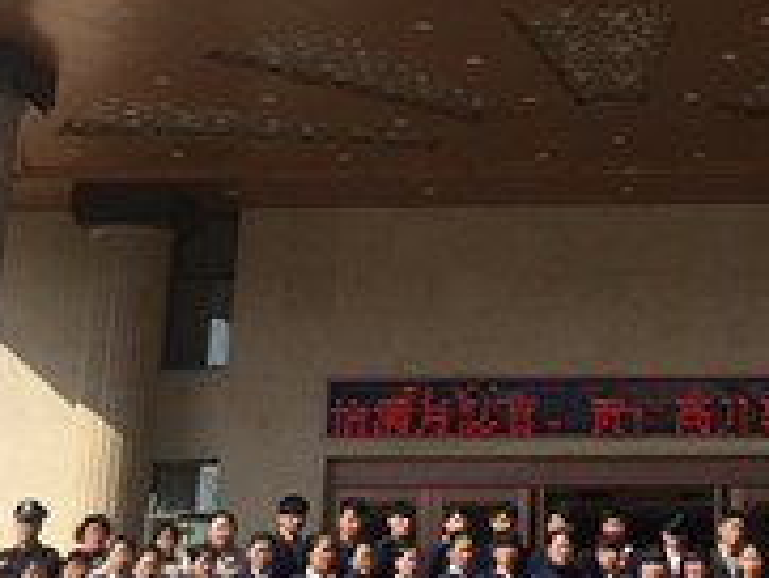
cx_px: 646
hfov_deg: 23.9
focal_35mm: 80
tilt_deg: +18.9
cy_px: 70
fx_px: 1778
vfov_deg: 18.2
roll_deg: -1.0
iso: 32
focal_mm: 4.15
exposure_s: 1/1412
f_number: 2.2
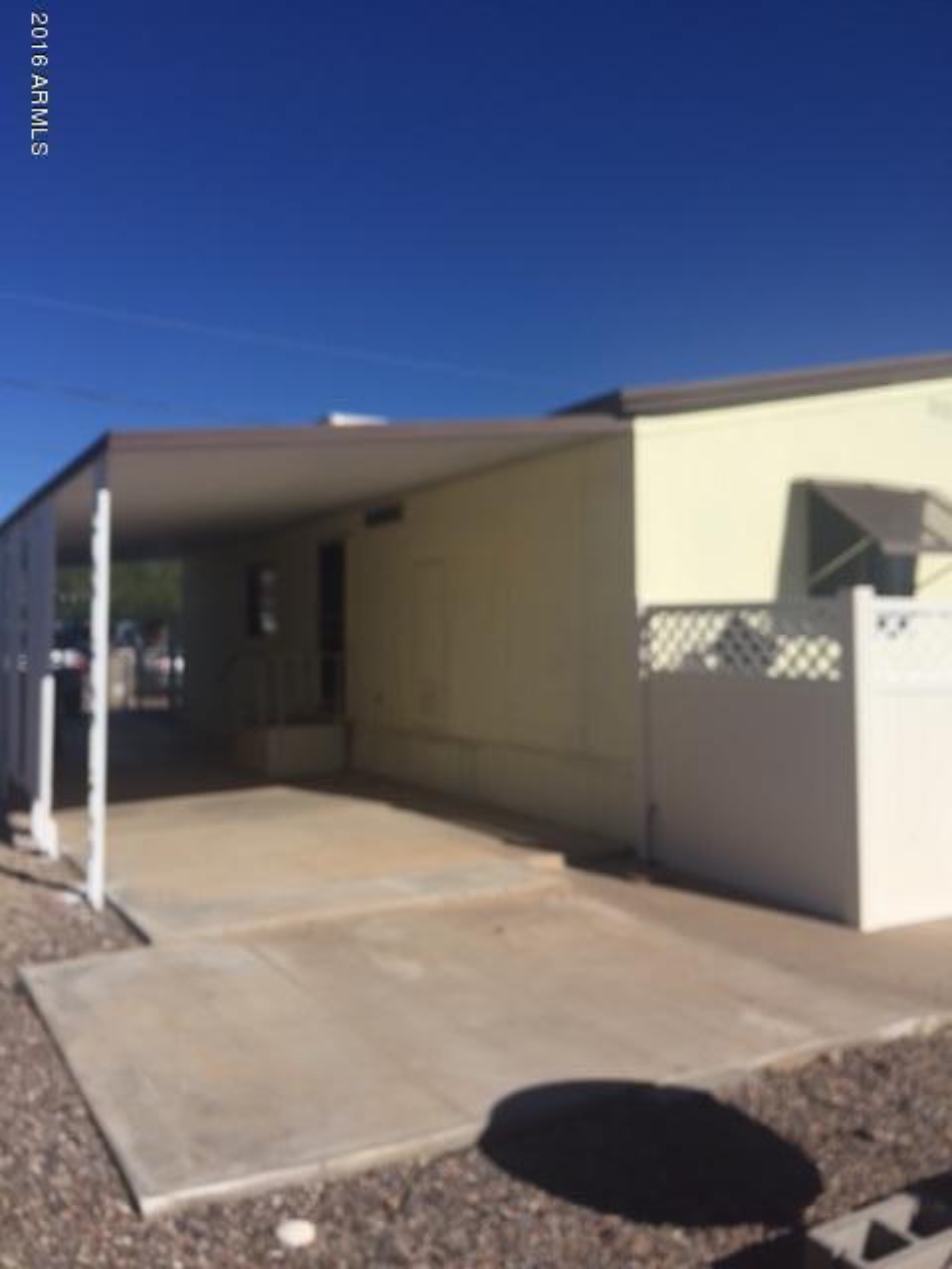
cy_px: 634
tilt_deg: +1.3
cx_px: 476
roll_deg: -0.2
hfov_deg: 48.2
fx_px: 1063
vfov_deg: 61.7
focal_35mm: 29
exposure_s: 1/4405
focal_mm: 4.15
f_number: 2.2
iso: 32
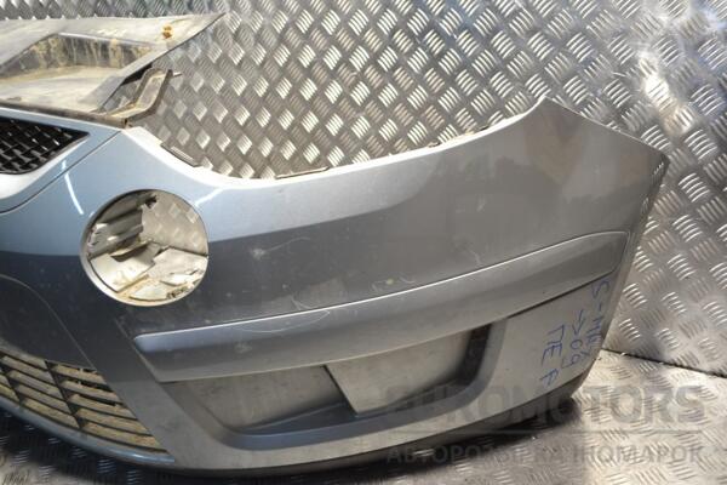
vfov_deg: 40.0
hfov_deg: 57.2
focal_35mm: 33
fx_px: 666
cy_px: 242
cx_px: 364
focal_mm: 22
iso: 400
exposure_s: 1/80
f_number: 4.5
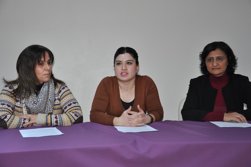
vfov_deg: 25.7
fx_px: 366
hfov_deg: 37.9
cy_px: 84
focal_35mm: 52
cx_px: 126
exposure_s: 1/60
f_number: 4.5
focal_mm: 35
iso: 800
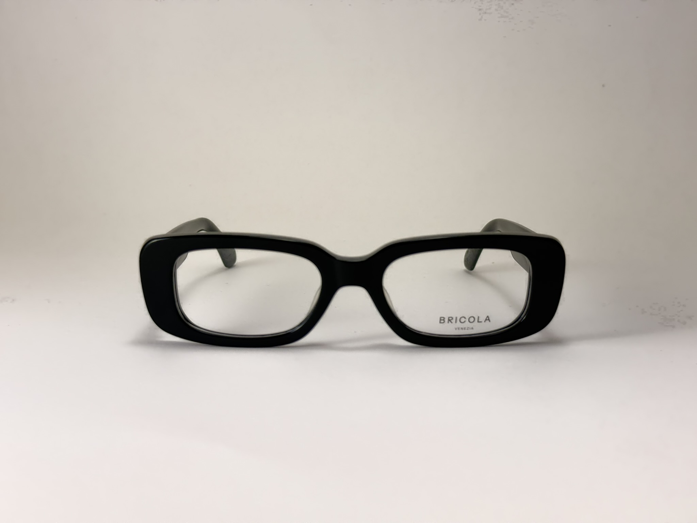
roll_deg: -0.2
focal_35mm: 48
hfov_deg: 39.7
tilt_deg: -7.5
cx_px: 348
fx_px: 966
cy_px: 262
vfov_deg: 30.3
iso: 64
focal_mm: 6.76
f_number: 1.78
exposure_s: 1/100
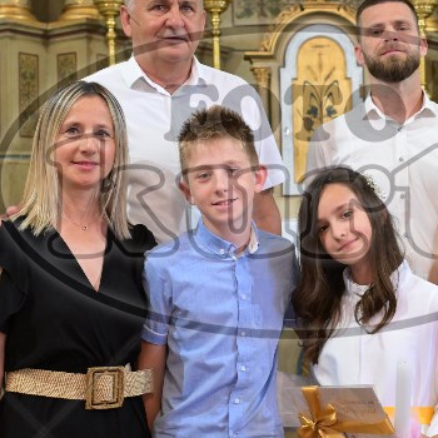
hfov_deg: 24.2
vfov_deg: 24.3
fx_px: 1016
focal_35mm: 71
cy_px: 182
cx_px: 295
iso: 5000
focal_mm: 45
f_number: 4.5
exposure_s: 1/125
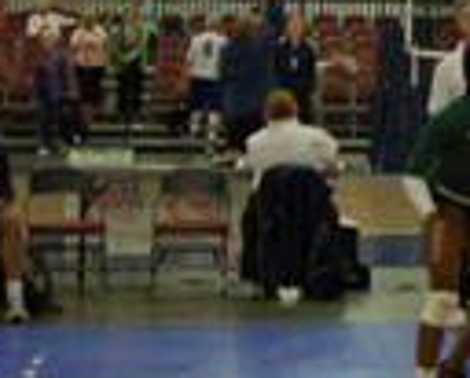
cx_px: 929
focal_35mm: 184
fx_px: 2565
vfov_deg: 8.3
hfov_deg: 9.8
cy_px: -143
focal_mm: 28
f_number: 3.3
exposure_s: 1/250
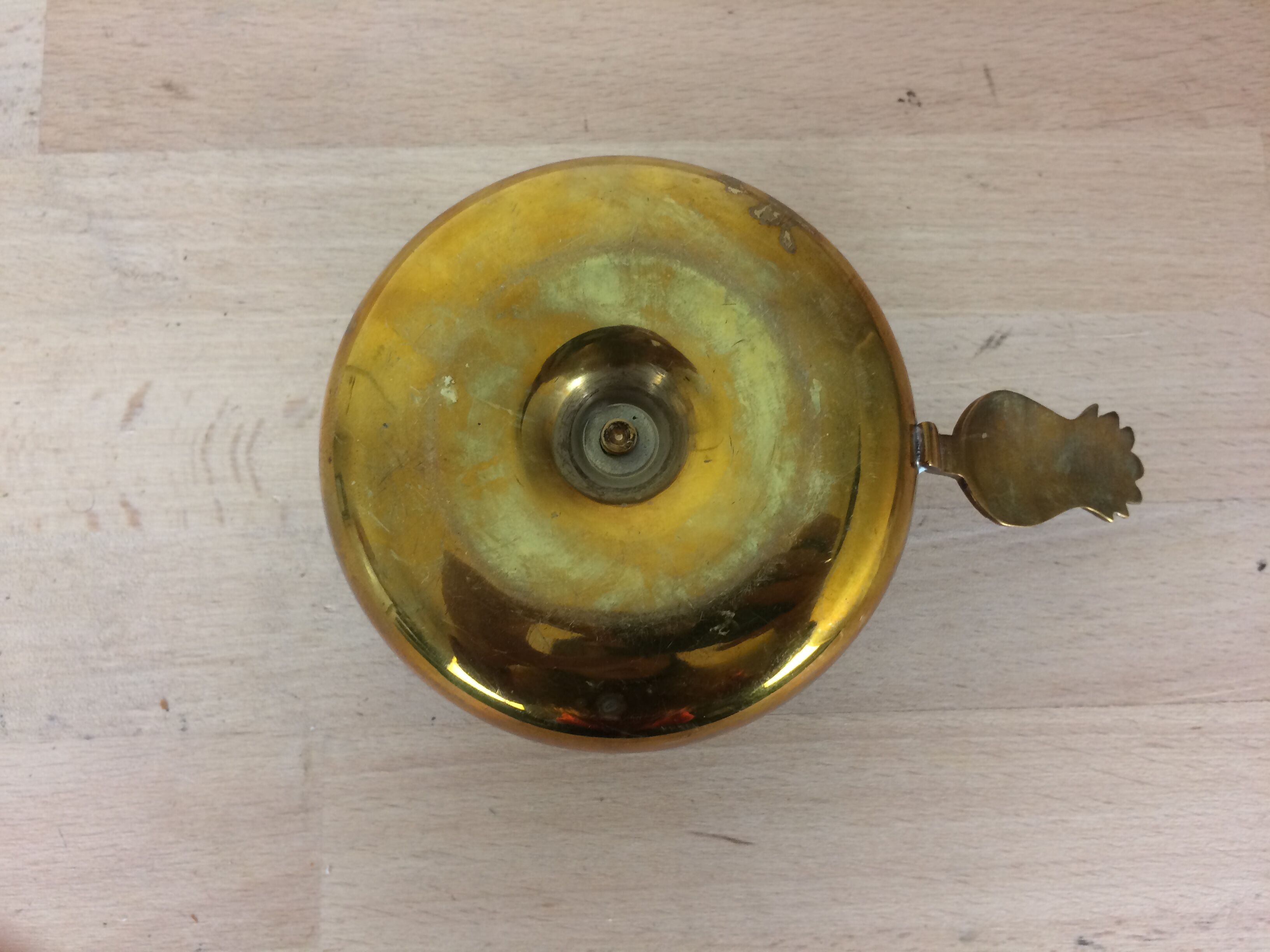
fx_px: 1064
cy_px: 476
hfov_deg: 61.7
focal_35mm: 29
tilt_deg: -79.9
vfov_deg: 48.2
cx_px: 635
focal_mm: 4.15
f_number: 2.2
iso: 100
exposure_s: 1/33
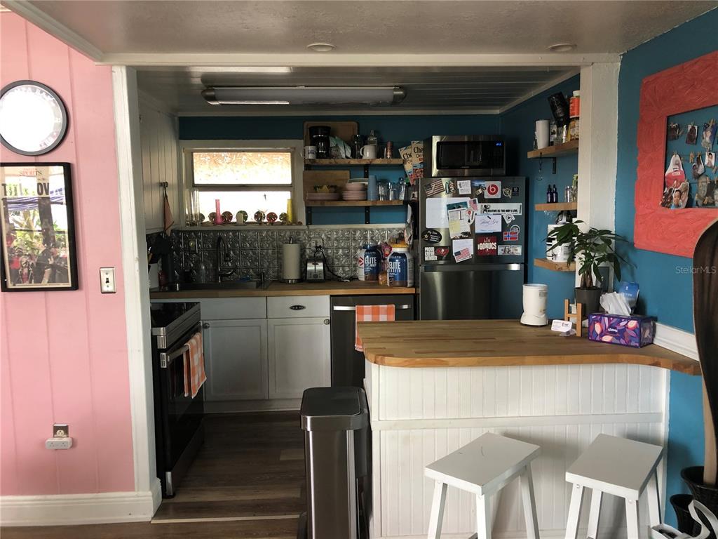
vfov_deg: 49.7
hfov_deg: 63.4
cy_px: 270
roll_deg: +0.2
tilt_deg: -6.0
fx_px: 581
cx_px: 359
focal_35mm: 28
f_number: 1.8
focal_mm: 3.99
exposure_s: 1/17
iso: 40
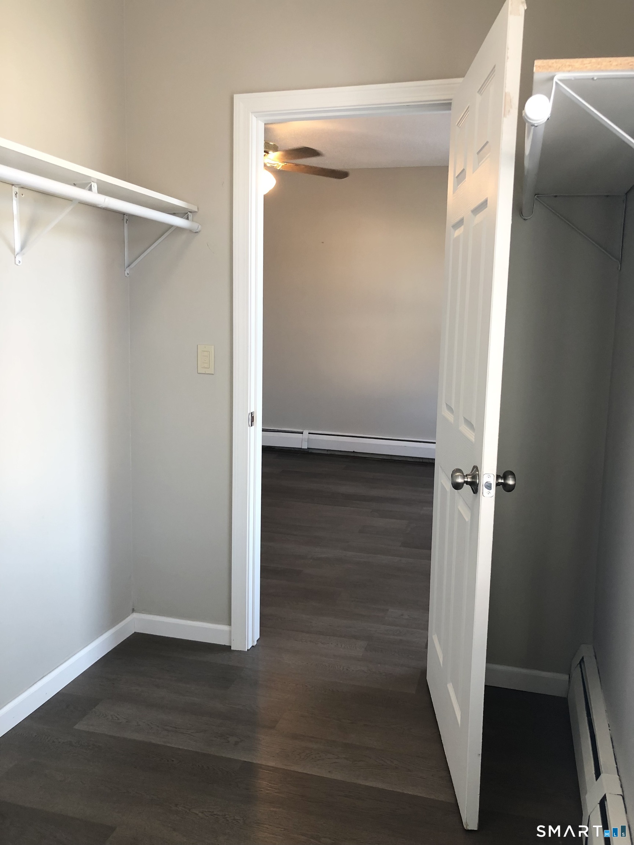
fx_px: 684
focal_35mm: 28
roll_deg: -1.2
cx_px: 317
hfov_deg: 49.7
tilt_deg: -8.2
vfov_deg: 63.4
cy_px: 422
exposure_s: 1/30
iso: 32
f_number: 1.8
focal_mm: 4
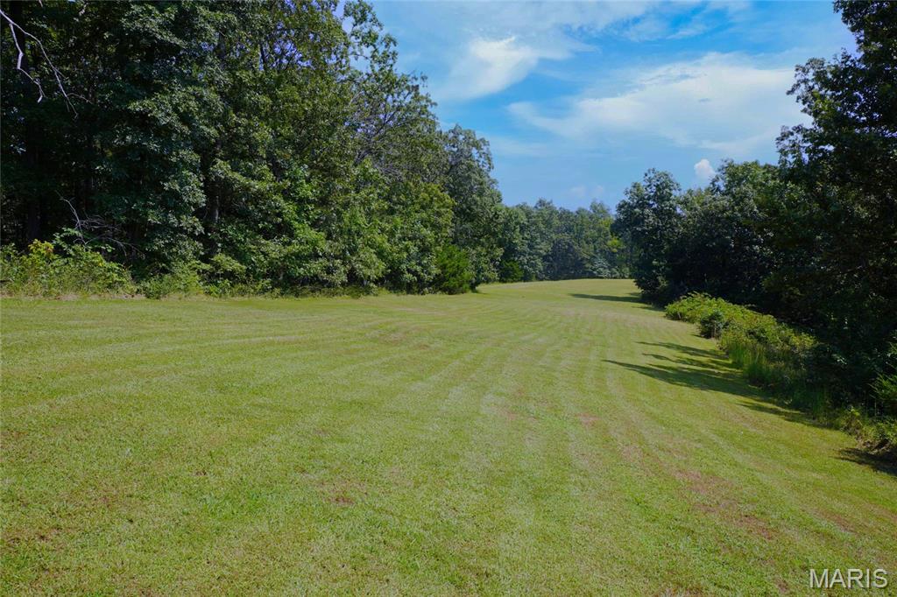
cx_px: 448
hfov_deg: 61.9
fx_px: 747
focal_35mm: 30
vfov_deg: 43.6
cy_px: 298
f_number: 9
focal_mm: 20
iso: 100
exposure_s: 1/125
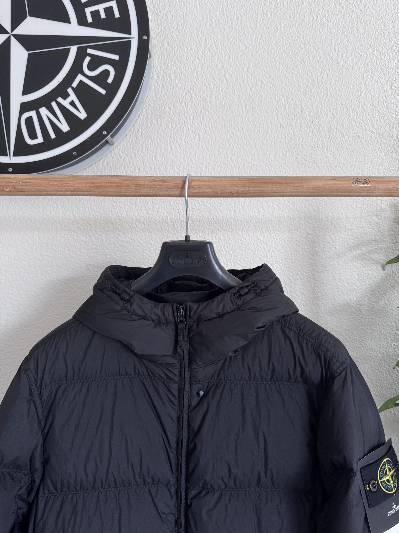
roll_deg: +0.2
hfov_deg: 56.8
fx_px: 369
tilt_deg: -3.4
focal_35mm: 24
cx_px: 200
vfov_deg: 71.6
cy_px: 266
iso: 320
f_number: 1.78
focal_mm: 6.76
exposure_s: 1/60
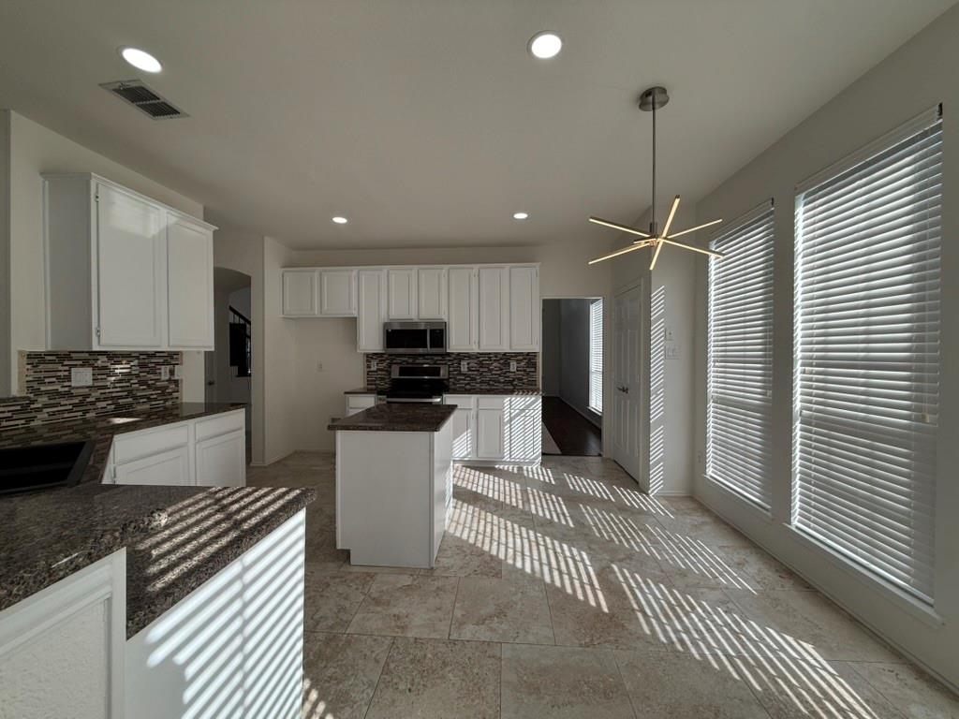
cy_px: 360
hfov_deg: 102.1
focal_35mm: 14
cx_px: 480
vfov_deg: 85.7
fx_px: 388
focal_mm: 2.22
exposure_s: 1/326
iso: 50
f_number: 2.2
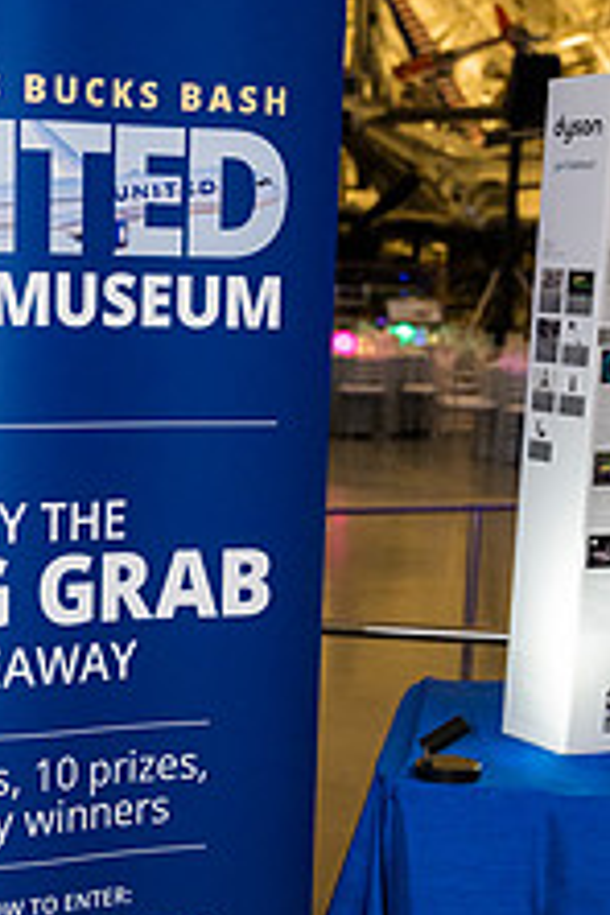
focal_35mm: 75
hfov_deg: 17.7
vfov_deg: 26.8
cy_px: 606
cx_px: -4
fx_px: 1906
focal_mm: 37
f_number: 4
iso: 3200
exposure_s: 1/125
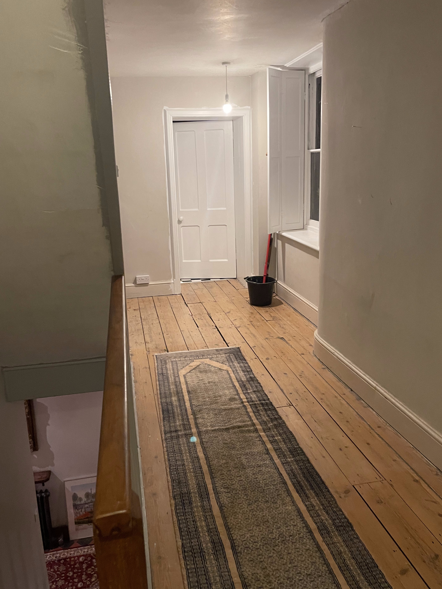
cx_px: 217
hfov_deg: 49.7
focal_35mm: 28
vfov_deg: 63.4
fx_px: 477
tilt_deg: -10.8
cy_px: 278
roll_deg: +2.1
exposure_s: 1/50
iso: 400
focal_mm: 5.1
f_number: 1.6
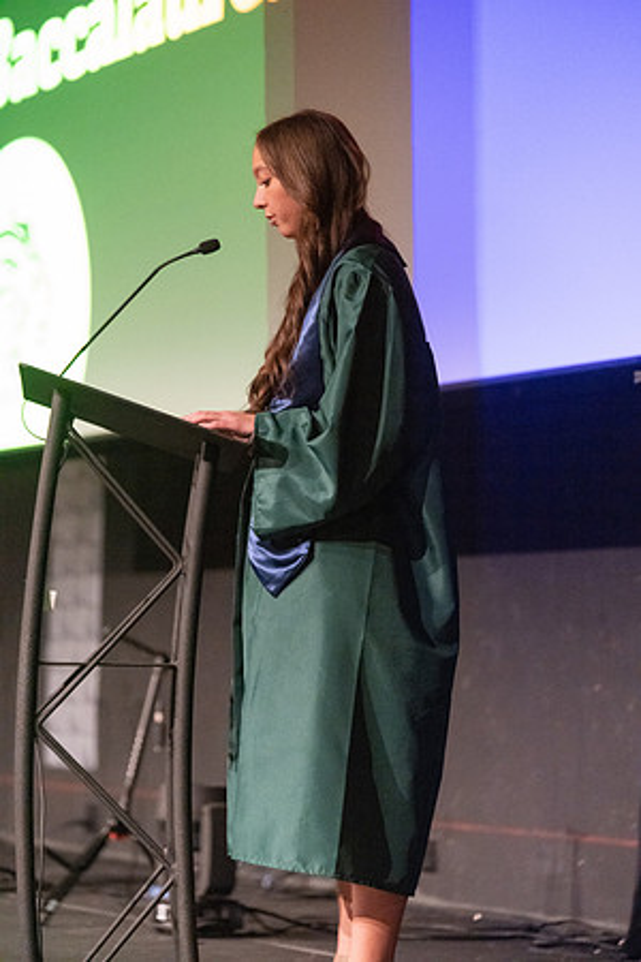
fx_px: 3178
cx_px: 320
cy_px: 481
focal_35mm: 119
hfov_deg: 11.5
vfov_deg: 17.2
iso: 20000
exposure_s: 1/320
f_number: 3.5
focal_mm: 119
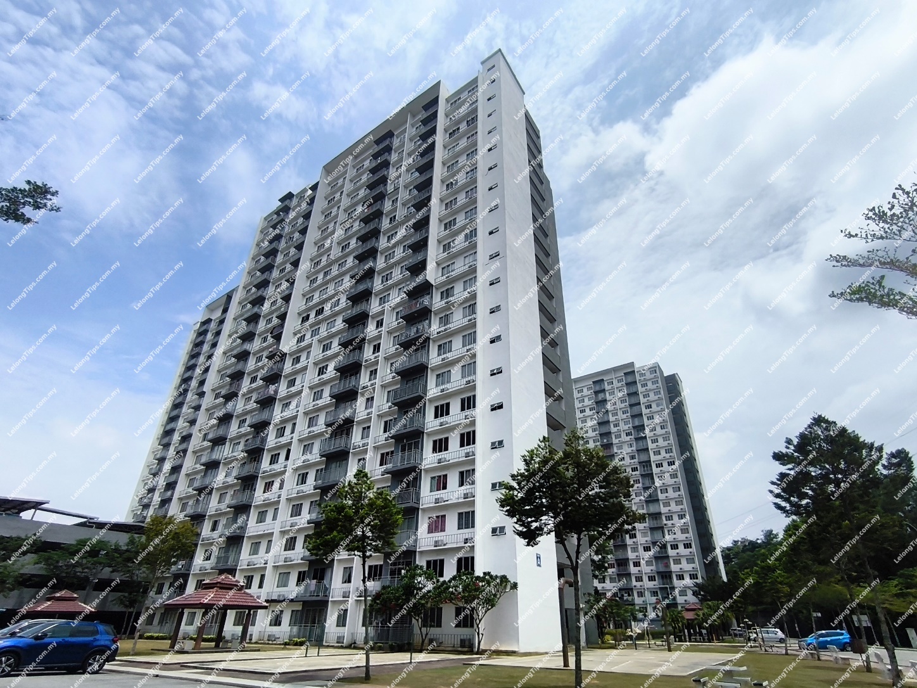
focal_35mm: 15
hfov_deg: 98.2
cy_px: 344
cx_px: 458
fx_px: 397
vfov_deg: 81.7
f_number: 2.2
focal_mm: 1.65
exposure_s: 1/4902
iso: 50
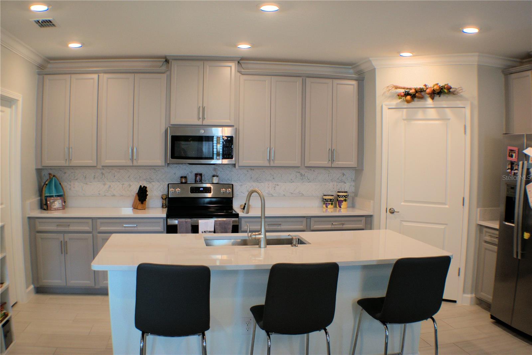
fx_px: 709
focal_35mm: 48
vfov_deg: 28.1
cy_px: 178
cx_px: 266
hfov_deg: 41.1
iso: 400
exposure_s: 1/80
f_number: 4.5
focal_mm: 32
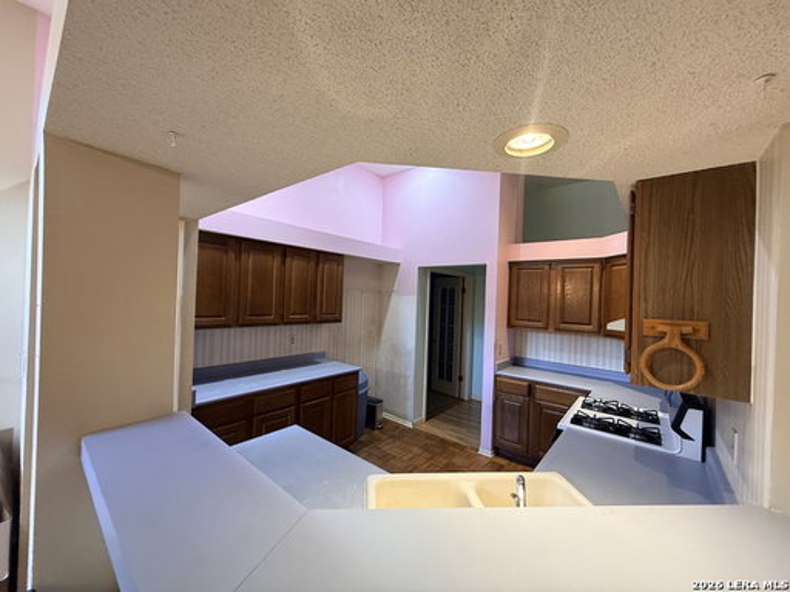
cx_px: 395
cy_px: 296
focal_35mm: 14
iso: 320
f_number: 2.2
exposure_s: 1/60
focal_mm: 2.22
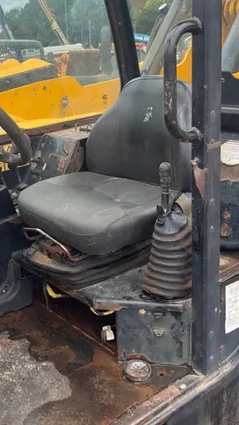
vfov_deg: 46.5
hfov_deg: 27.6
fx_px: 484
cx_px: 86
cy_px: 136
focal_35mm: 43
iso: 50
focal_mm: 5.1
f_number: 1.6
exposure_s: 1/913
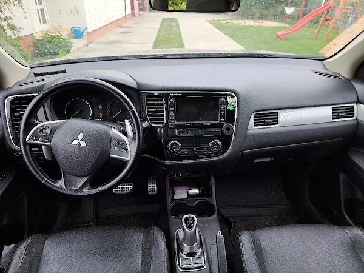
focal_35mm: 24
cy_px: 136
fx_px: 252
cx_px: 182
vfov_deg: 56.8
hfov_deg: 71.6
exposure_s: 1/100
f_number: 1.8
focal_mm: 5.23
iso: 50
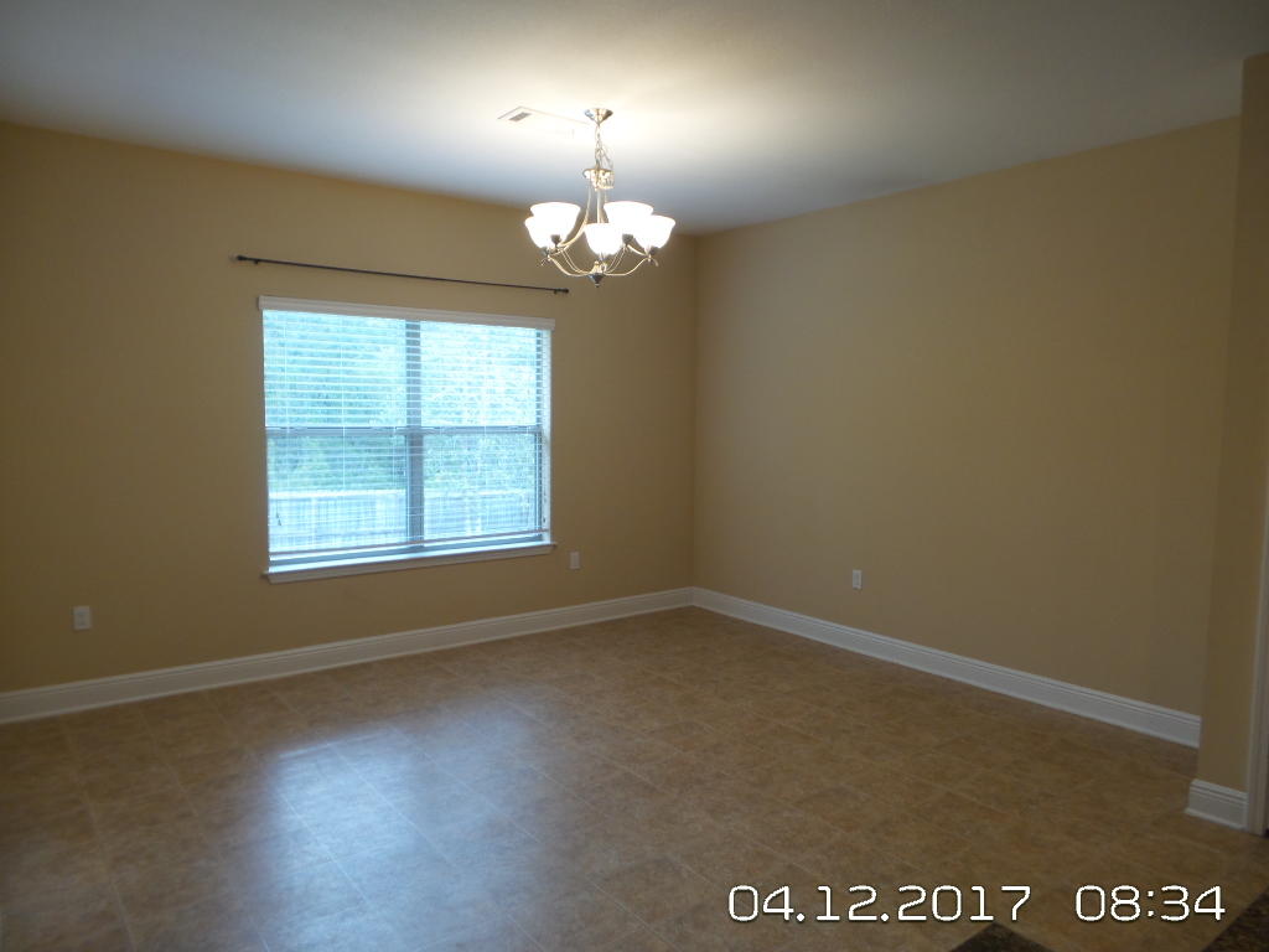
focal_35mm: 23
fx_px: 843
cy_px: 476
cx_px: 634
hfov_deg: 73.9
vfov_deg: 58.9
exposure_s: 1/30
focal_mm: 4.1
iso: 125
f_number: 2.8
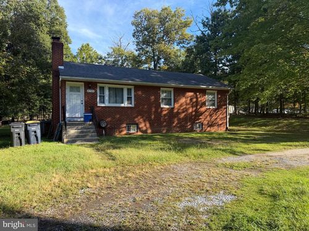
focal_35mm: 24
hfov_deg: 71.6
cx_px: 154
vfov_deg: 56.8
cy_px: 116
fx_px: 214
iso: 80
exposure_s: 1/1156
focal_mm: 6.76
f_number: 1.78
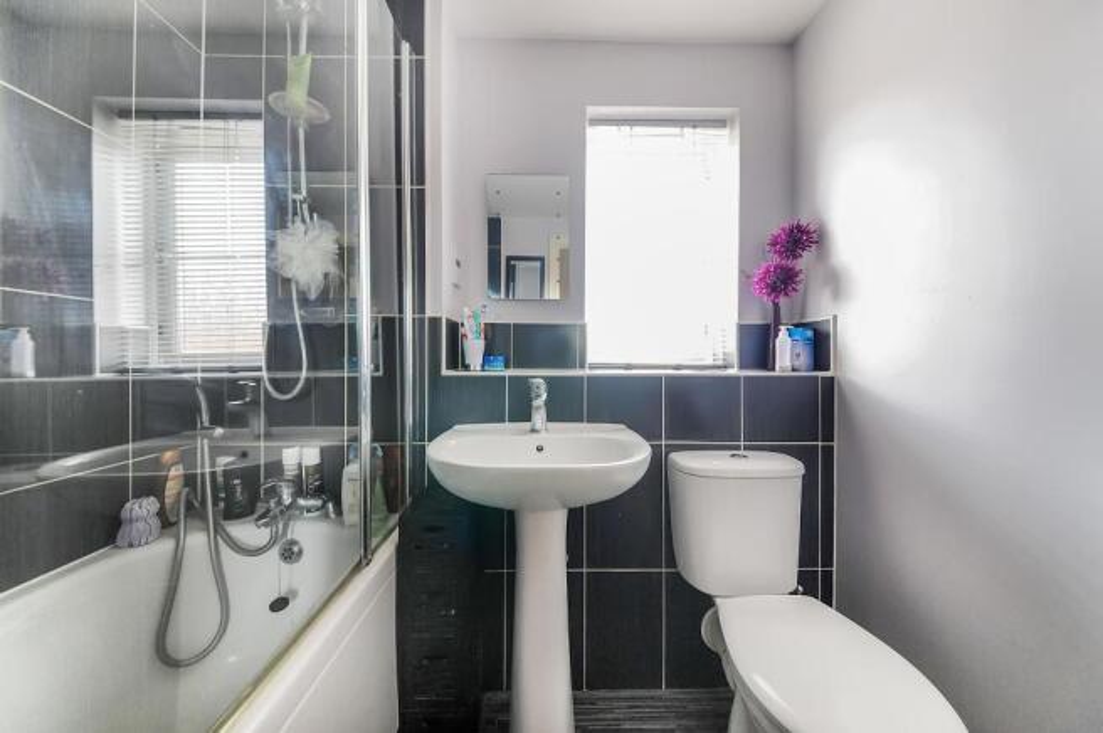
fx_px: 367
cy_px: 366
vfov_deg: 89.9
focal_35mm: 12
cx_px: 552
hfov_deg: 112.7
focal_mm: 12
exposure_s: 1/20
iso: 2000
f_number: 6.3
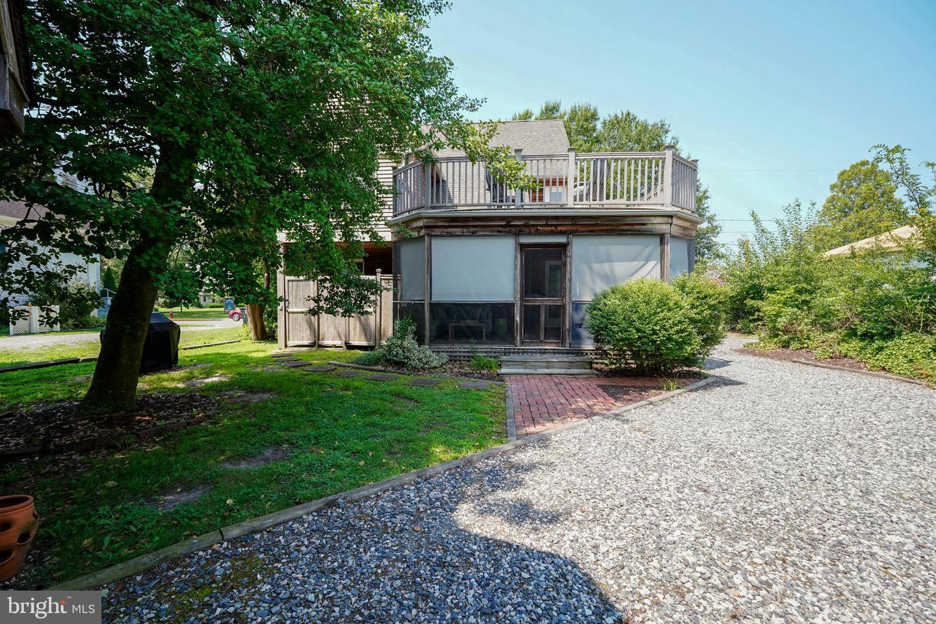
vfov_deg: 77.3
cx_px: 468
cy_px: 312
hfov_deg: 100.4
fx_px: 390
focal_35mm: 15
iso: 100
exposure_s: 1/100
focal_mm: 10
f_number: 5.6
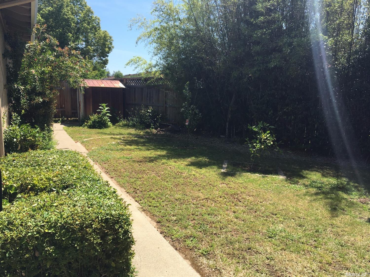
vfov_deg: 48.2
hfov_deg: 61.7
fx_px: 310
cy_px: 138
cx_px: 185
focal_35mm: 29
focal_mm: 4.15
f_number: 2.2
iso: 25
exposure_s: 1/1026
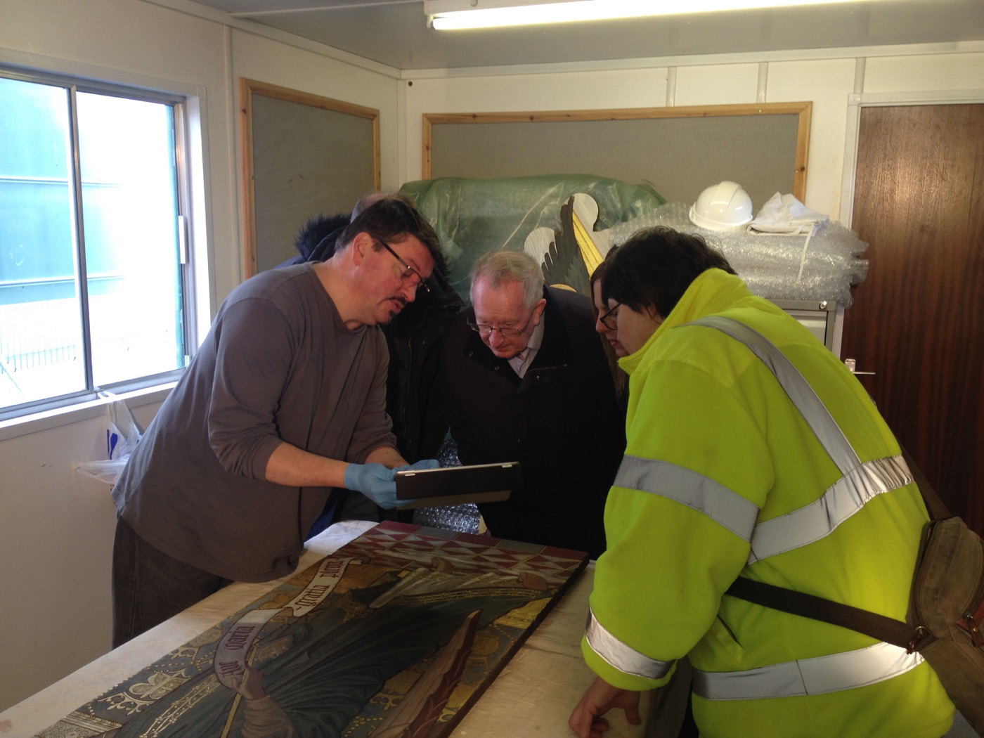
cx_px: 492
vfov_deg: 40.7
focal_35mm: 35
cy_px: 369
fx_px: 995
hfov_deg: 52.6
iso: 64
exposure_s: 1/40
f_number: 2.4
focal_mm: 4.28
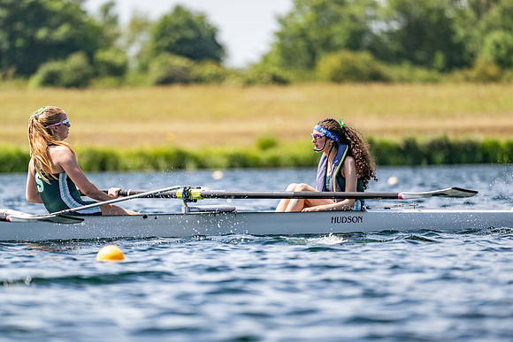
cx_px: 256
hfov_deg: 5.2
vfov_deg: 3.4
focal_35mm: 400
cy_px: 171
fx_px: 5701
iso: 250
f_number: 4.5
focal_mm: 400
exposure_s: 1/2500
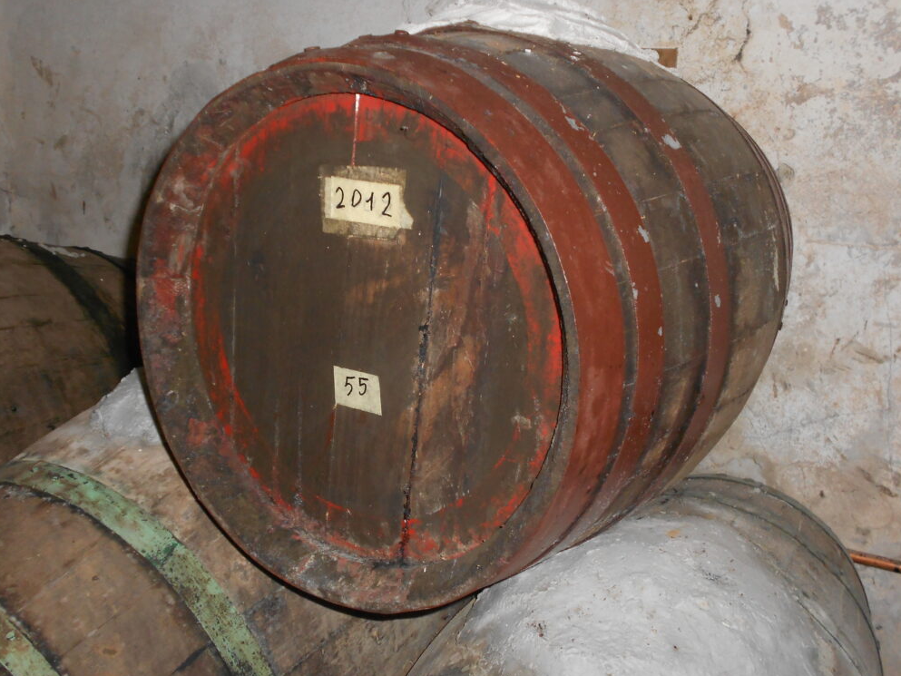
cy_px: 347
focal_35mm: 33
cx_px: 447
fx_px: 859
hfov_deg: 55.3
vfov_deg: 43.0
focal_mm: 5.8
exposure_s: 1/30
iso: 200
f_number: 3.6
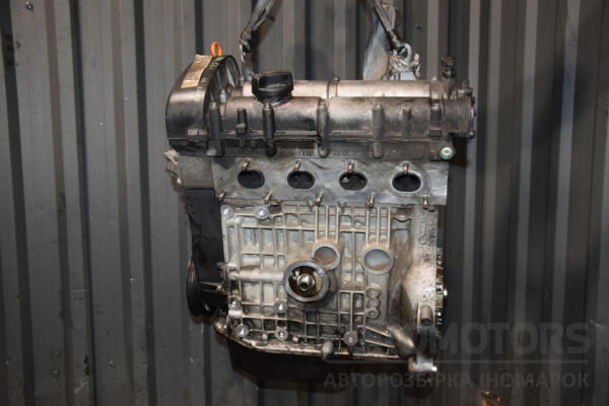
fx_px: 634
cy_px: 203
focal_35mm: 38
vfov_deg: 35.5
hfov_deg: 51.3
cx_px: 304
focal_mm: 25
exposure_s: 1/60
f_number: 5
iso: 800
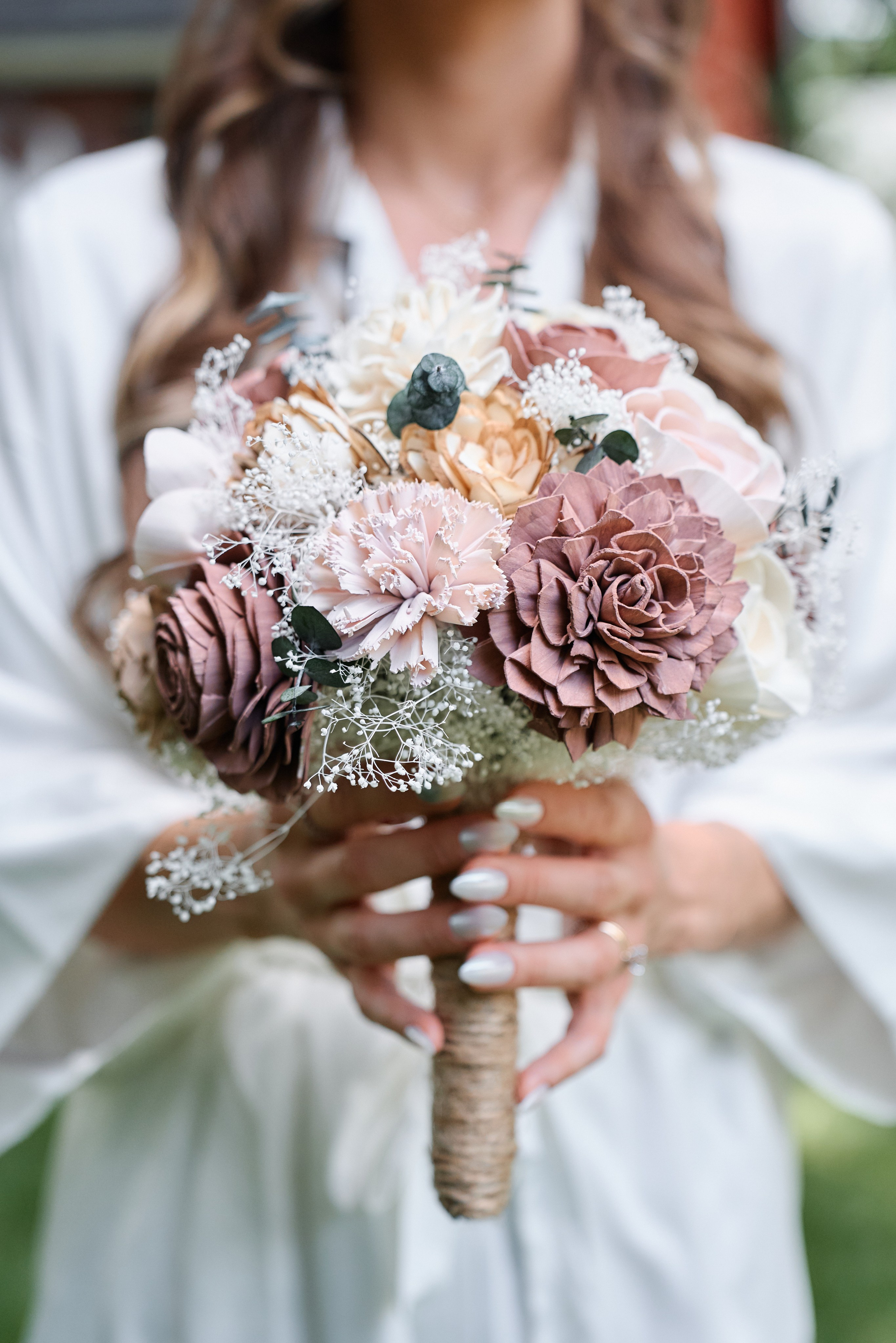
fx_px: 1979
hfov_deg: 25.5
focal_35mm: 53
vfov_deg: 37.5
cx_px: 448
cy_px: 672
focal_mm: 53
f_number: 2.8
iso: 800
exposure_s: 1/1600
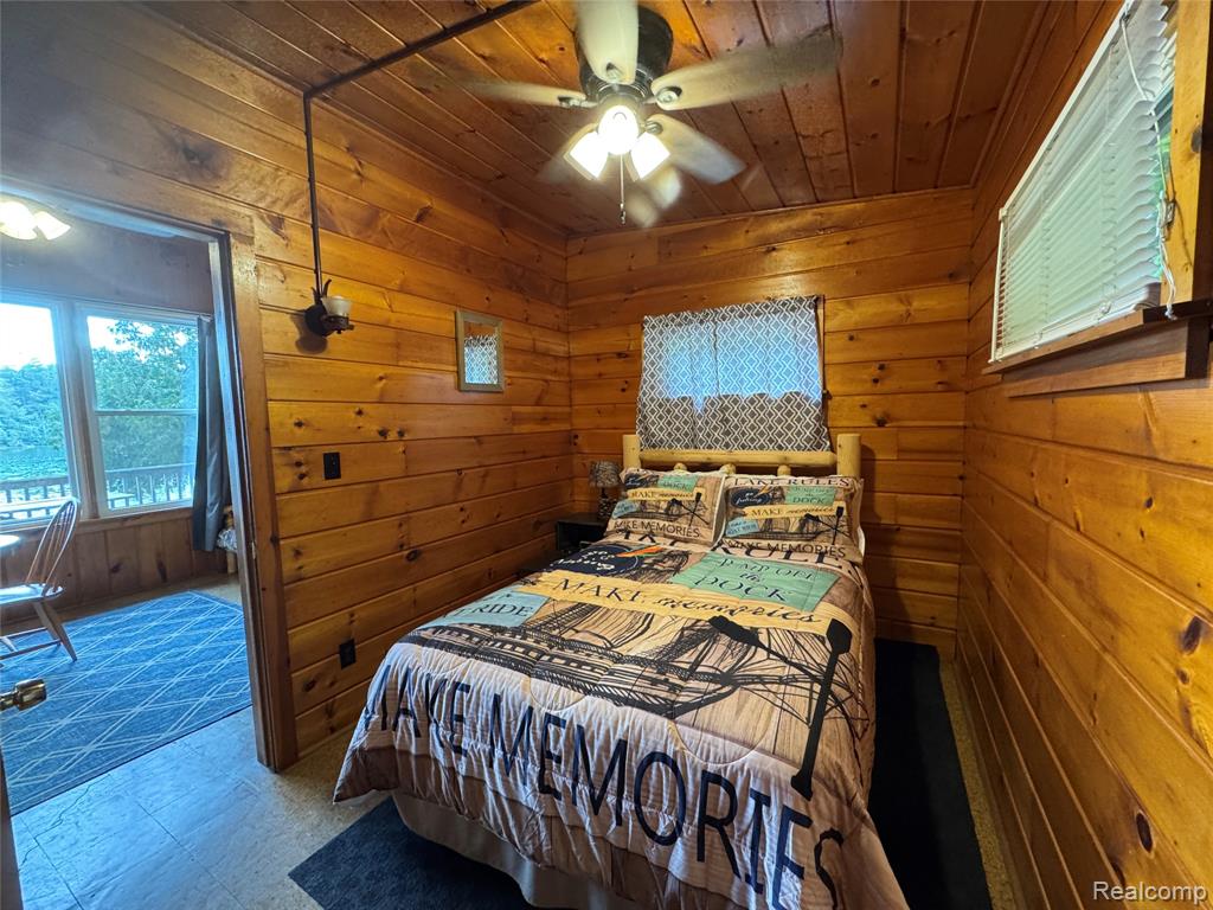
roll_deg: +0.8
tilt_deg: -5.8
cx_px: 606
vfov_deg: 85.7
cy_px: 455
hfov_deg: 102.1
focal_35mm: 14
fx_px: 491
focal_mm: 2.22
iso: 500
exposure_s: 1/60
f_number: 2.2
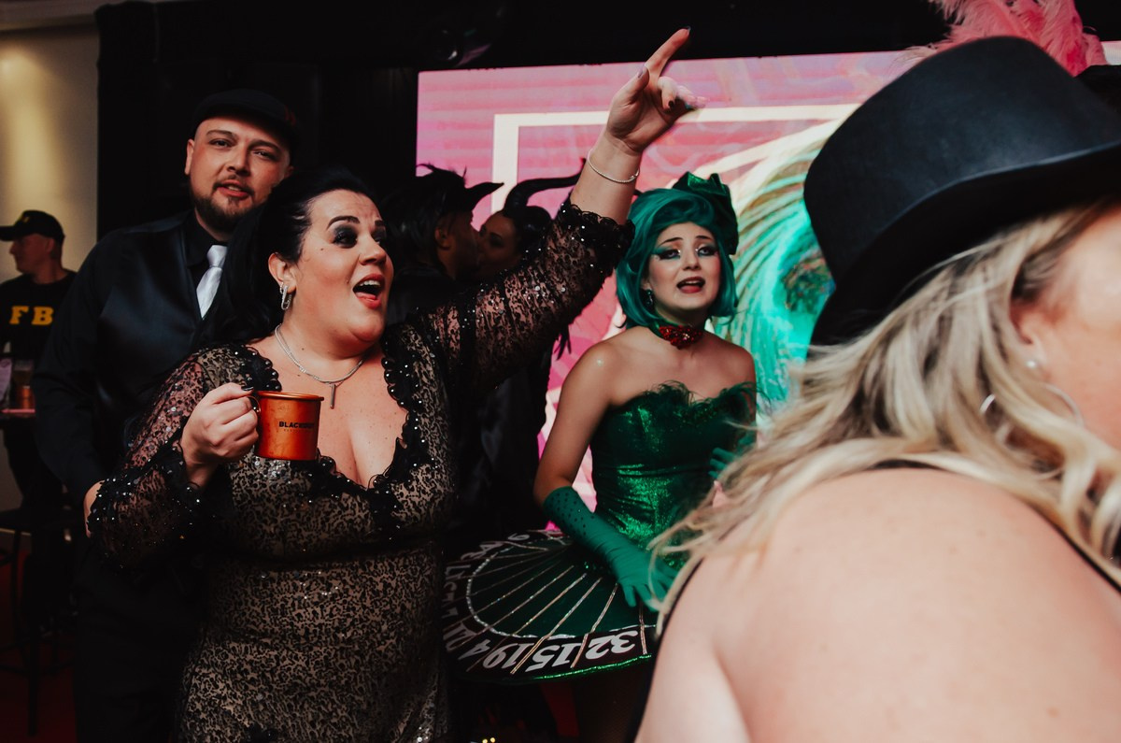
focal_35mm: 41
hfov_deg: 46.8
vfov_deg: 32.5
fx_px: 1270
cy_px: 433
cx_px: 363
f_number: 2.8
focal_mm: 20
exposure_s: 1/60
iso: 500
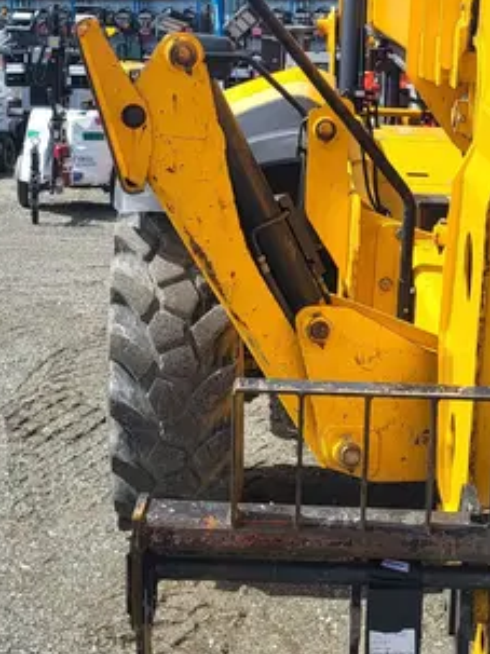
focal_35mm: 63
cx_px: 294
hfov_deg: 23.2
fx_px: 1190
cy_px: 292
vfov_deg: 30.7
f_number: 1.8
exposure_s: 1/2111
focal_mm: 5.4
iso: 40
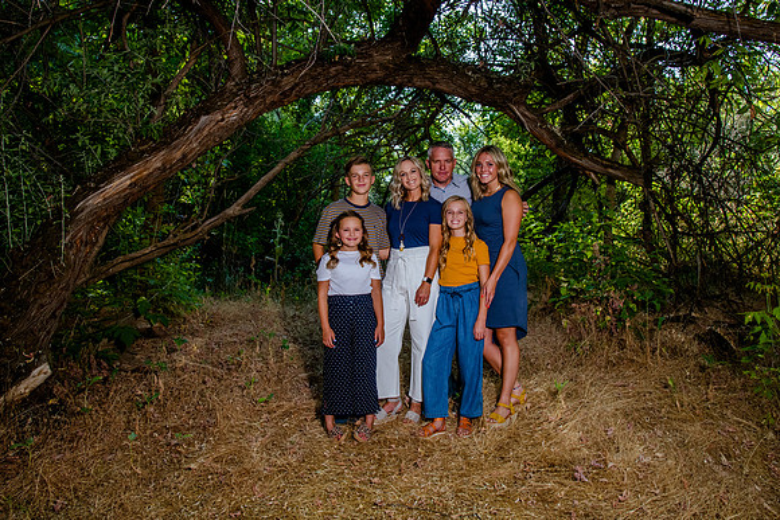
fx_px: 594
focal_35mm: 27
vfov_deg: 47.1
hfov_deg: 66.5
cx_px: 408
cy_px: 223
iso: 800
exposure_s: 1/320
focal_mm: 24
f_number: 8
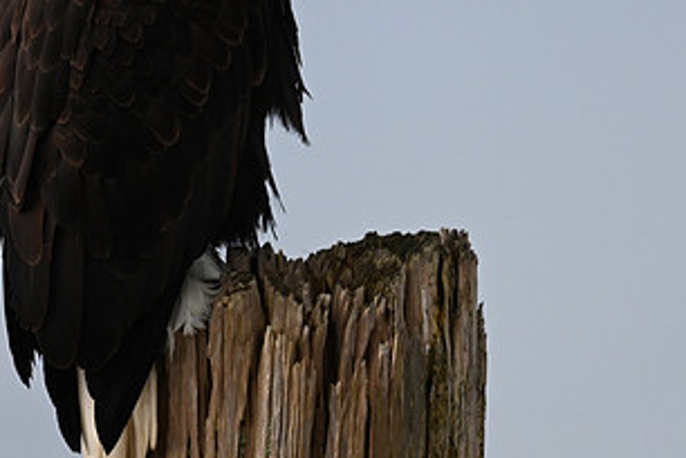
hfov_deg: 1.4
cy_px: 73
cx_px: 401
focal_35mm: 1518
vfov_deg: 0.9
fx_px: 28924
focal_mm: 800
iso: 320
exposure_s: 1/800
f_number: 6.3
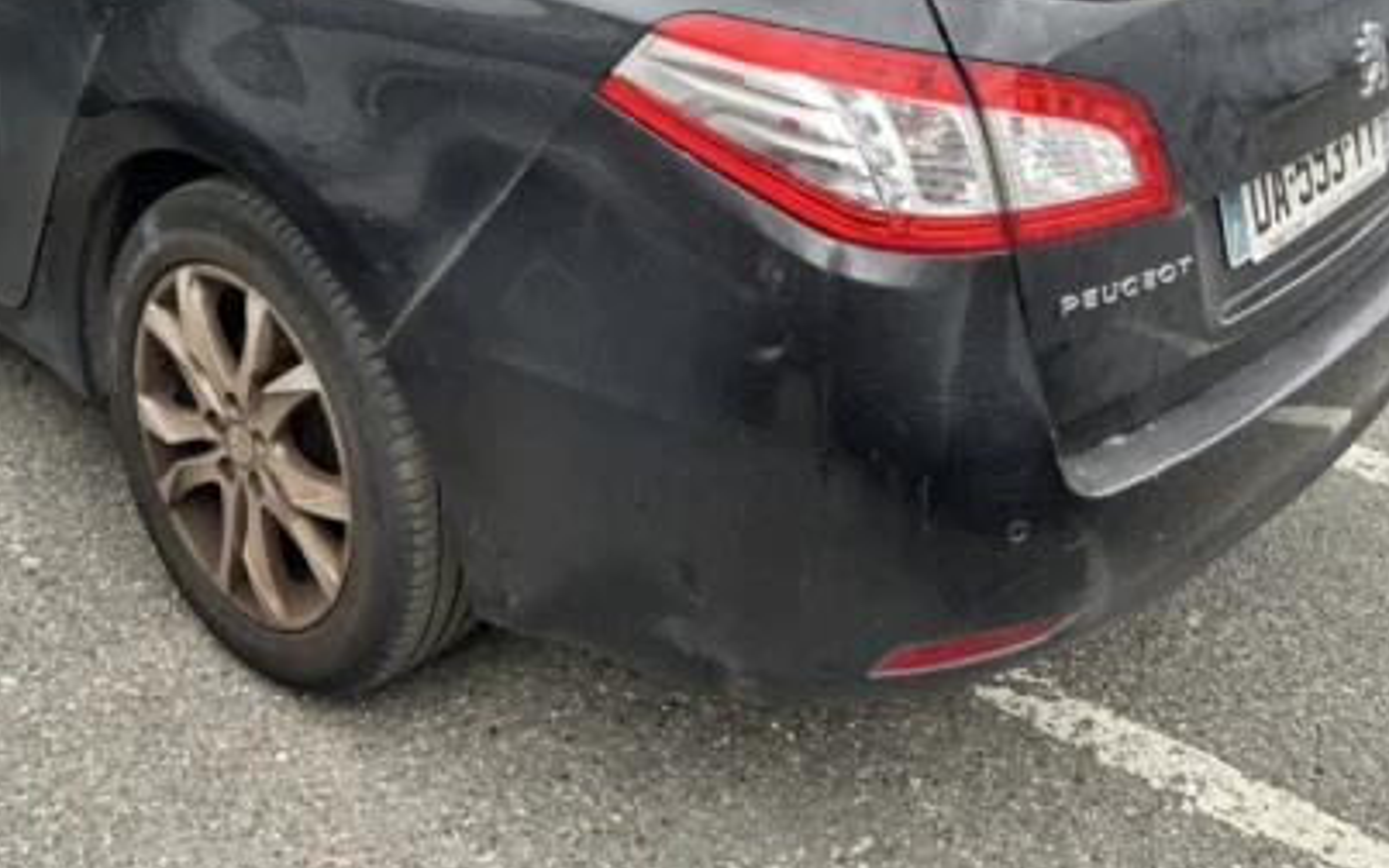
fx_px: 1552
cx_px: 565
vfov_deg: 30.2
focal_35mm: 41
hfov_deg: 48.0
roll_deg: -1.0
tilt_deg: -19.7
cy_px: 121
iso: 50
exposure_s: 1/398
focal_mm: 5.7
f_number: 1.5
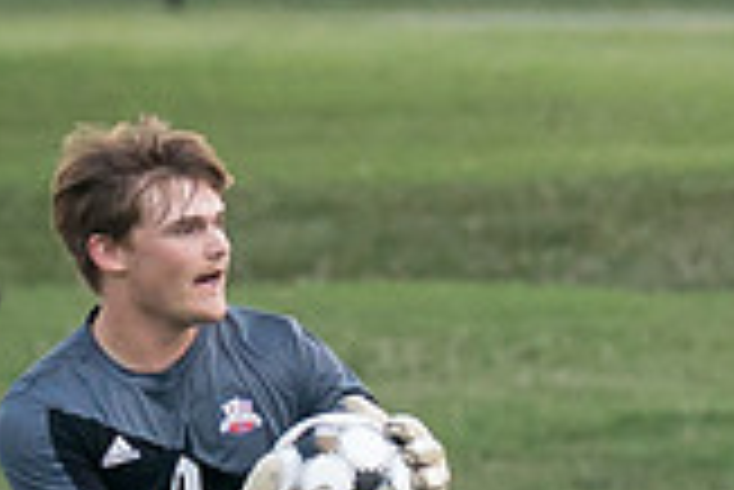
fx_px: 39079
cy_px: 544
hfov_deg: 1.1
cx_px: 119
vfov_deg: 0.7
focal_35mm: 1915
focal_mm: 200
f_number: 3.5
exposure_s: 1/1250
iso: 1600
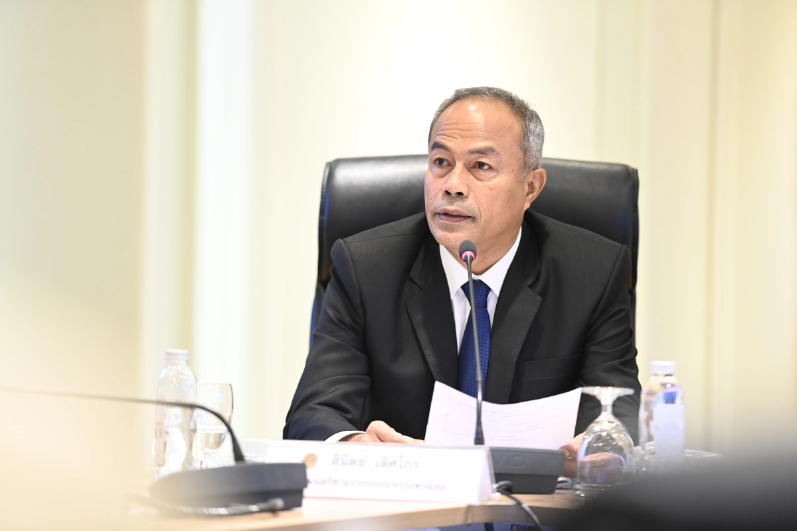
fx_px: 3874
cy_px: 266
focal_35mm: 175
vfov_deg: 7.8
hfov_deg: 11.7
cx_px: 398
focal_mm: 175
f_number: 2.8
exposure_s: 1/100
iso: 2000
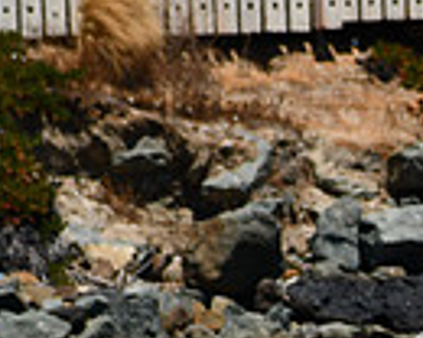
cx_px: 530
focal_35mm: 1099
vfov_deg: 1.4
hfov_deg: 1.8
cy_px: 619
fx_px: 13759
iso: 200
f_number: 7.1
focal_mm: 175
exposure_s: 1/1600
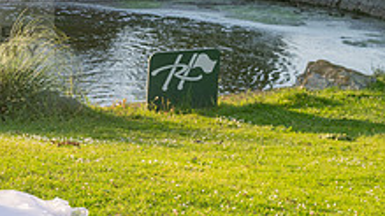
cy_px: 37
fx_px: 1153
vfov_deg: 10.7
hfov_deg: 18.1
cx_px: -67
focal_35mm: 113
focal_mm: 38
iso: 200
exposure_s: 1/250
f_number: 6.3
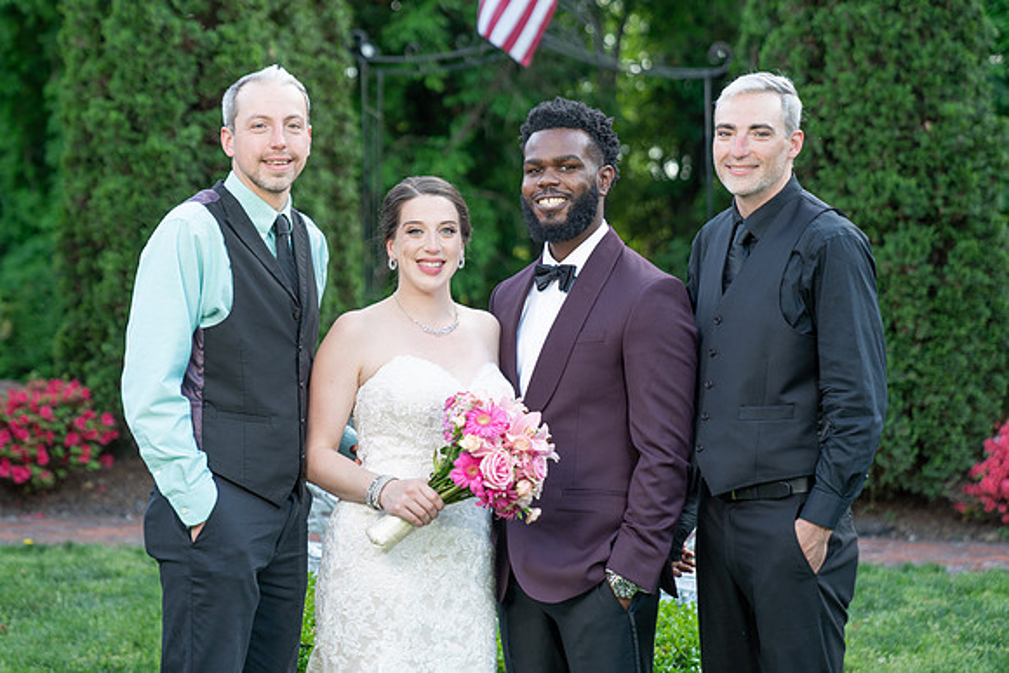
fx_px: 2210
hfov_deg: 25.7
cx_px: 462
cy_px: 316
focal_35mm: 79
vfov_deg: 17.3
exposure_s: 1/200
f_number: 2.8
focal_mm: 70
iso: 160
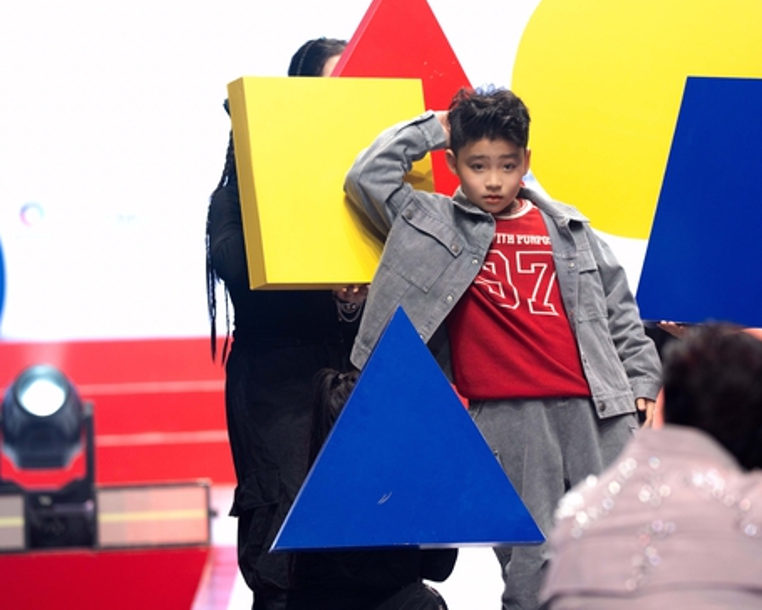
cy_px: 254
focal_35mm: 252
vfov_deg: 6.1
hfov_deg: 7.7
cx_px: 499
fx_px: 5692
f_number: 4
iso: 400
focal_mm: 191.3
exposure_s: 1/320
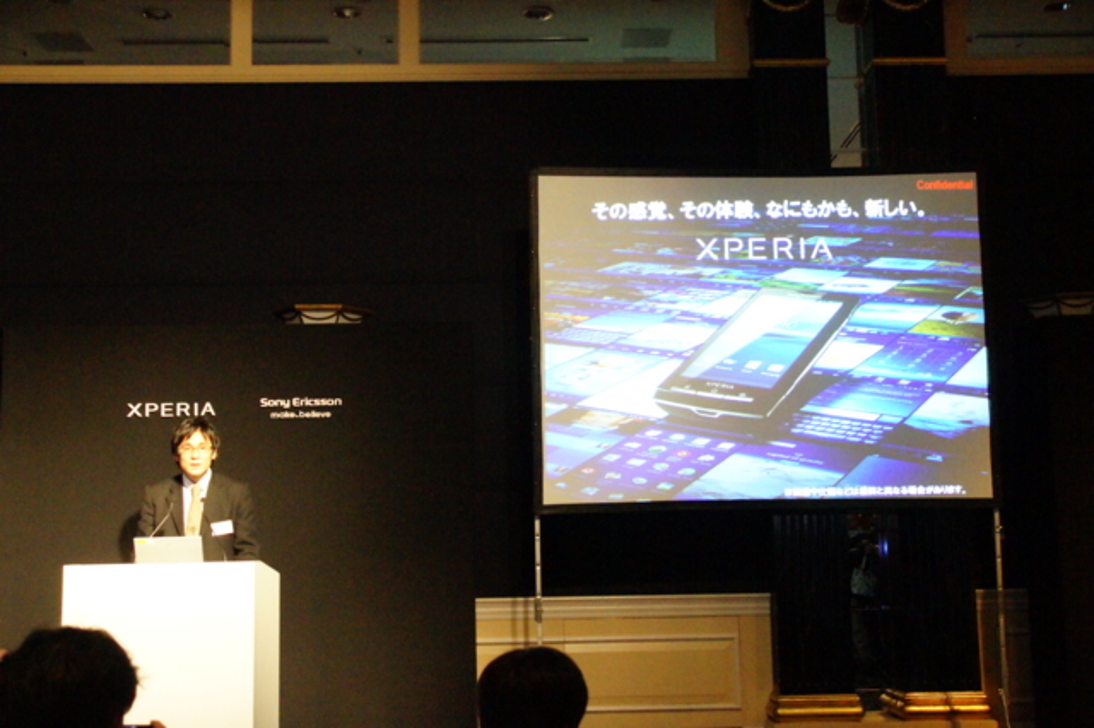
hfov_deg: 43.6
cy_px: 364
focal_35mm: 45
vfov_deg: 29.8
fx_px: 1367
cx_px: 547
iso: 6400
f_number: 4.5
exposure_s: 1/60
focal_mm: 30
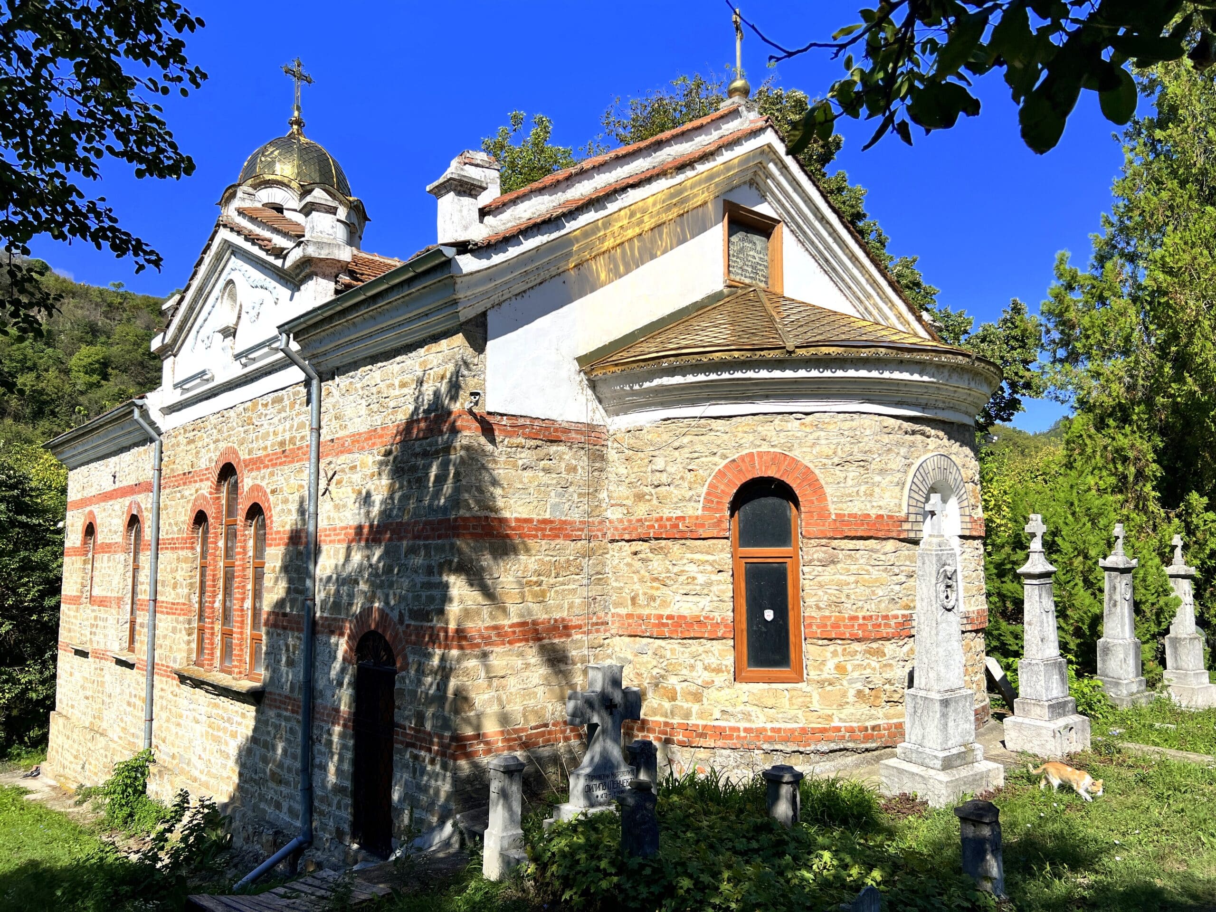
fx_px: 913
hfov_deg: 67.3
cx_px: 608
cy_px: 456
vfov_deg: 53.1
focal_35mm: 26
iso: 50
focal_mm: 5.7
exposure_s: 1/6211
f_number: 1.5
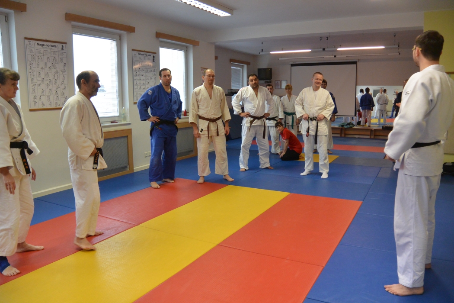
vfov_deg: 47.9
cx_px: 227
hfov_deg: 67.4
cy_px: 152
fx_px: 340
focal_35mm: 27
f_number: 4
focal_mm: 10
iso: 400
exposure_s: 1/60
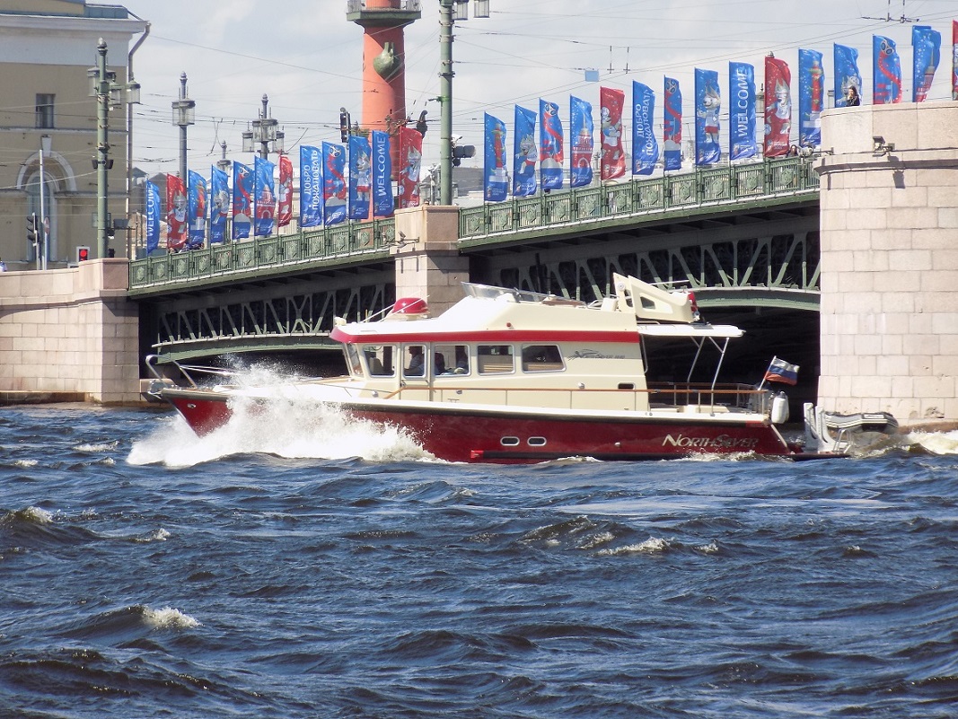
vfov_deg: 6.3
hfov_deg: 8.4
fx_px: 6506
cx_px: 479
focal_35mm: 235
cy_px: 360
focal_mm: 41.8
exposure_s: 1/250
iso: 80
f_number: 5.6
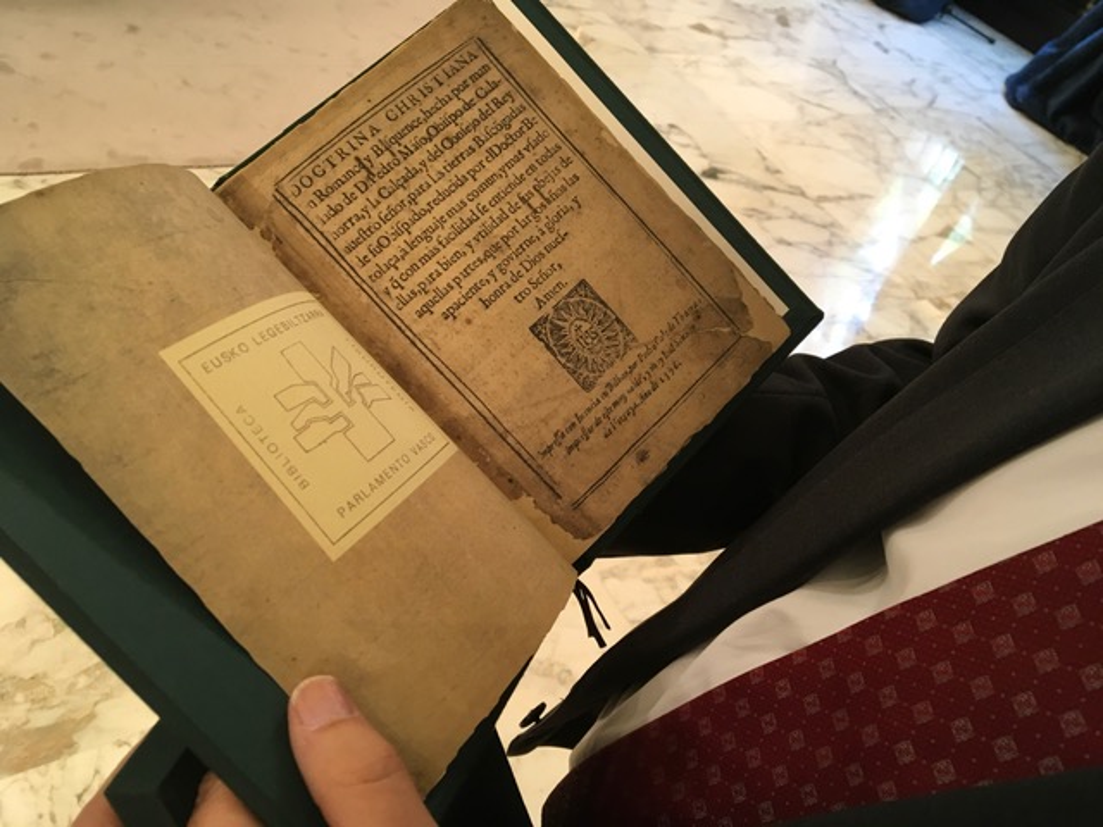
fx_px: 924
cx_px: 552
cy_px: 414
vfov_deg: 48.2
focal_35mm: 29
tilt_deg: -41.2
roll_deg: -22.1
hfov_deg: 61.7
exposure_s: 1/33
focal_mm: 4.15
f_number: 2.2
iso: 125
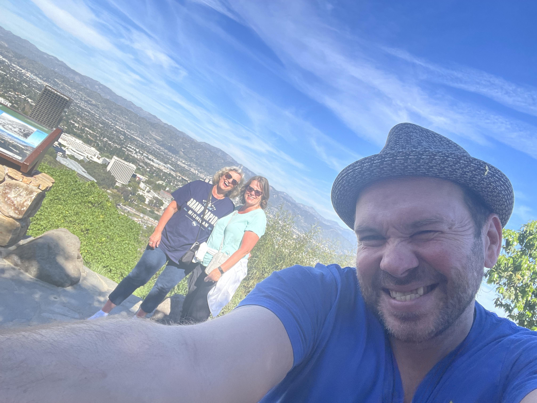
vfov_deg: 58.9
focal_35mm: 23
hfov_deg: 73.9
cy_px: 202
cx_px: 268
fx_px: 357
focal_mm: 2.71
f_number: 2.2
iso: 25
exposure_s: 1/458
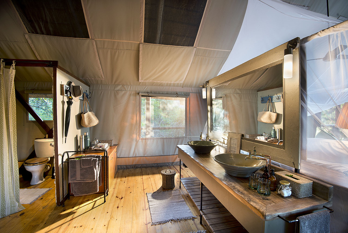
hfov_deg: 96.7
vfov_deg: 73.8
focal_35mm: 16
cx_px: 174
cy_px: 116
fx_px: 155
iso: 200
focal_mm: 16
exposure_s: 1.5
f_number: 8
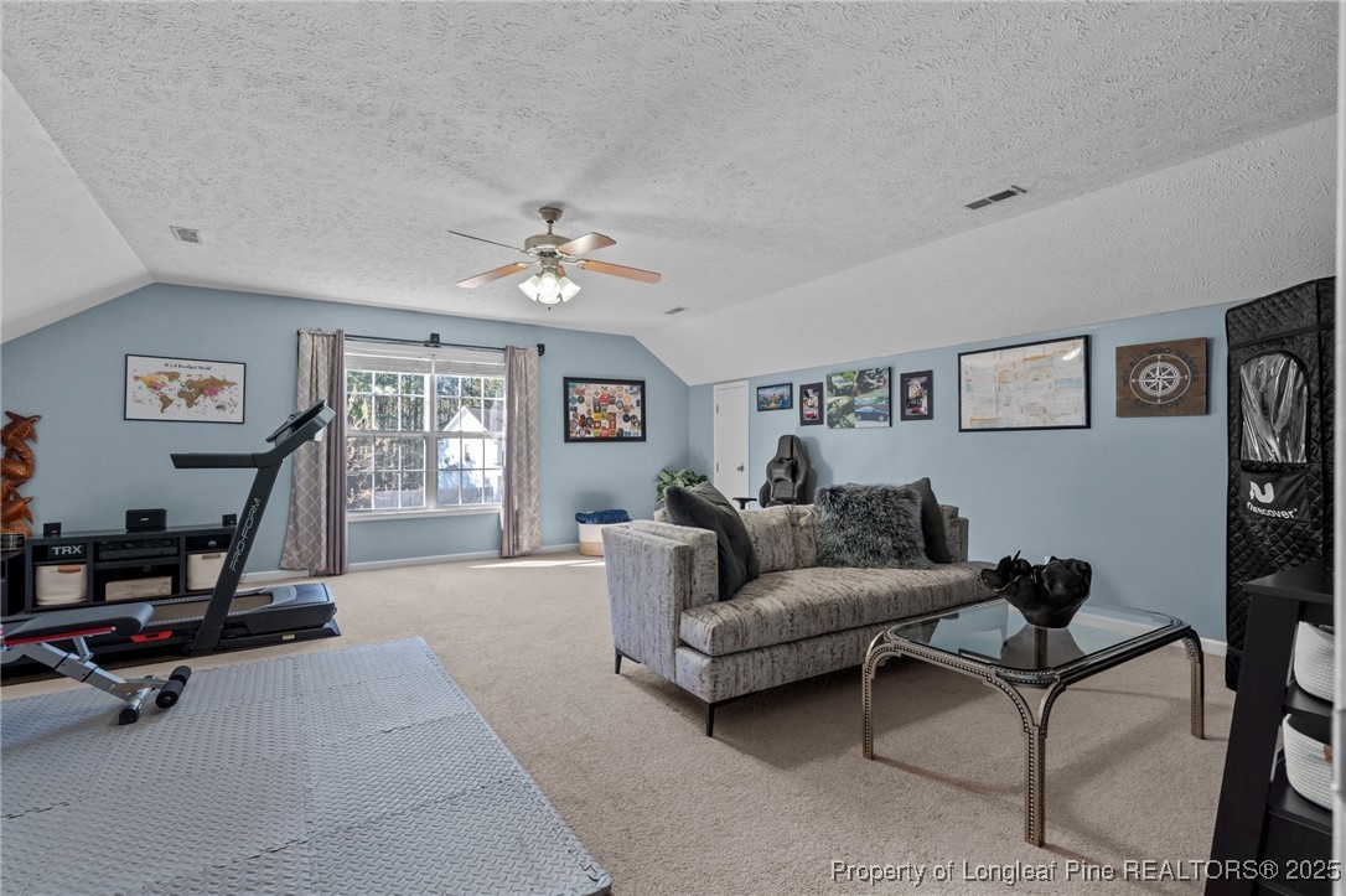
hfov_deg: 96.8
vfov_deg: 73.7
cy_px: 448
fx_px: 598
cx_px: 673
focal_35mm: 16
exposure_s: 1/2.5
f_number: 8
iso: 400
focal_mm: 16
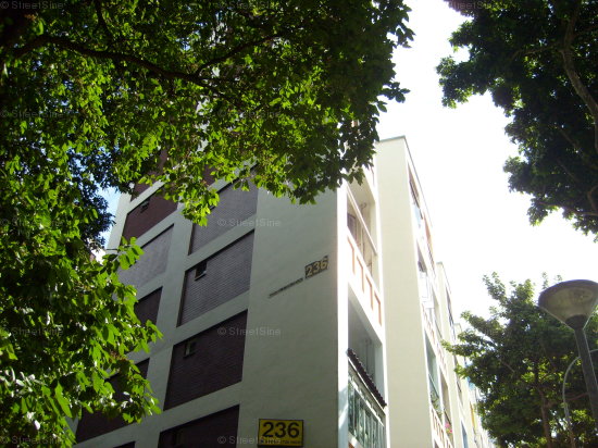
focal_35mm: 35
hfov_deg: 52.6
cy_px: 224
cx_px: 299
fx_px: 604
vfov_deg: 40.7
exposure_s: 1/125
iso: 80
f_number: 7.1
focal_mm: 5.8
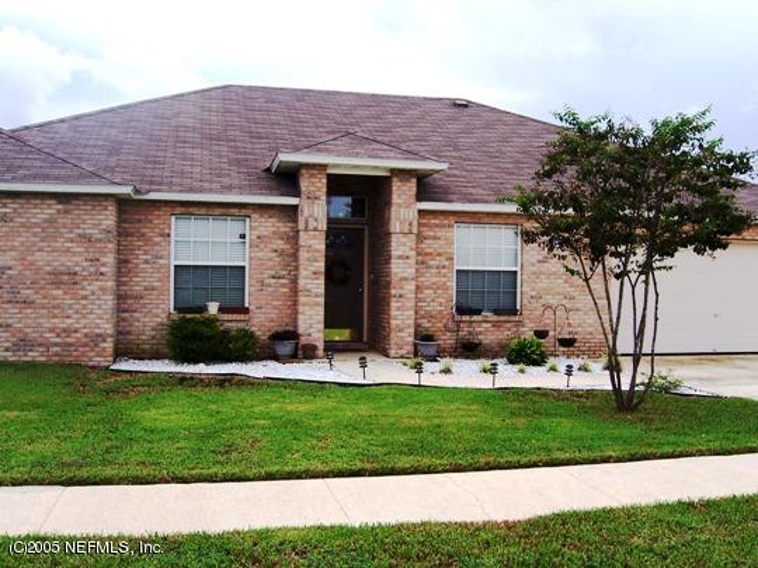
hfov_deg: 51.4
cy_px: 284
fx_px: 788
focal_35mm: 36
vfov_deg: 39.7
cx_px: 379
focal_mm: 6
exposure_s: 1/250
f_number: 4.8
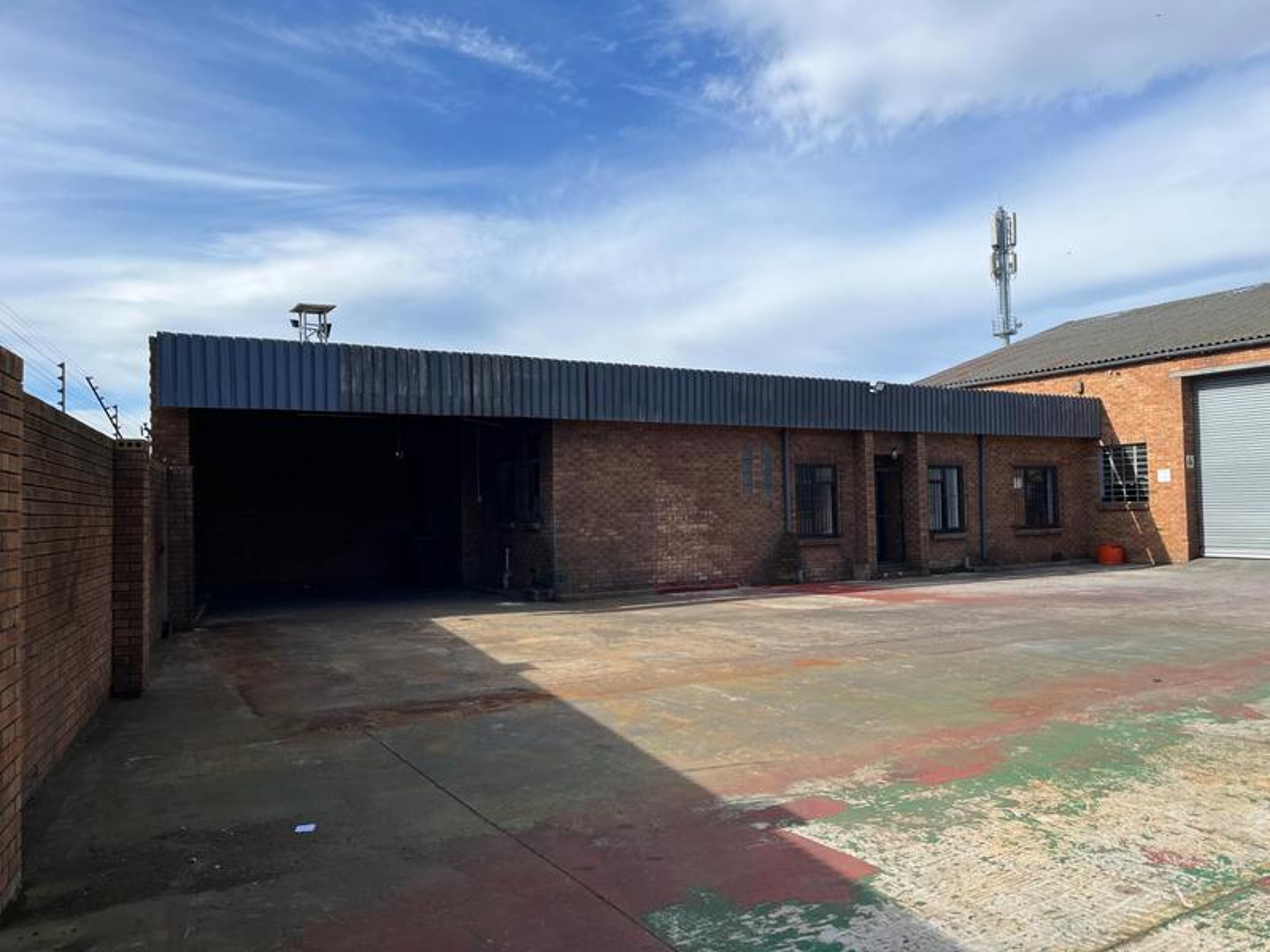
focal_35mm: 26
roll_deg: +2.8
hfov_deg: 67.3
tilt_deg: +4.2
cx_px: 635
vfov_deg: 53.1
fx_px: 954
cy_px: 476
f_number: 1.6
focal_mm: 5.1
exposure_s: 1/3413
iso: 50
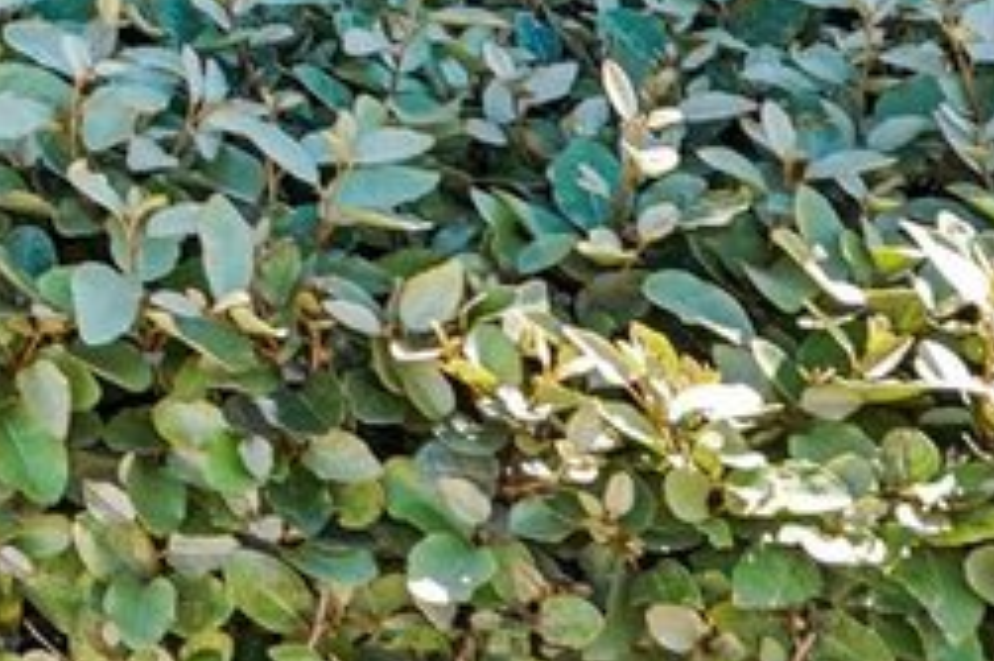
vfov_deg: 6.6
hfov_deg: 9.2
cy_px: -1025
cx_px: -1647
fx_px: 5353
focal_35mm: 194
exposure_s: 1/40
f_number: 8
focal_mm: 30
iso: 100
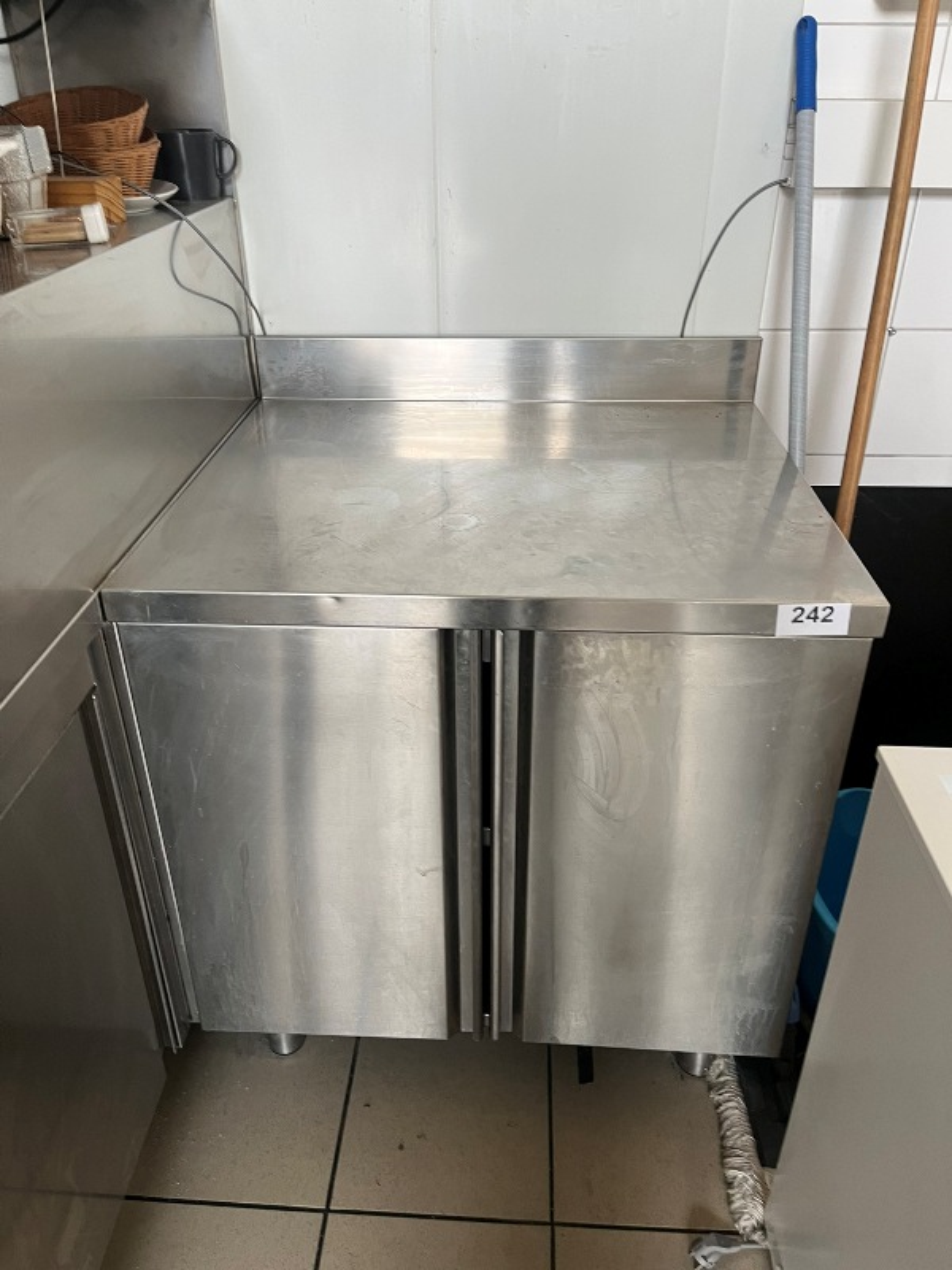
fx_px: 953
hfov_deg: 53.1
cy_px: 635
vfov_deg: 67.3
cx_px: 476
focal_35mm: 26
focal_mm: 5.1
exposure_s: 1/49
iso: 100
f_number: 1.6
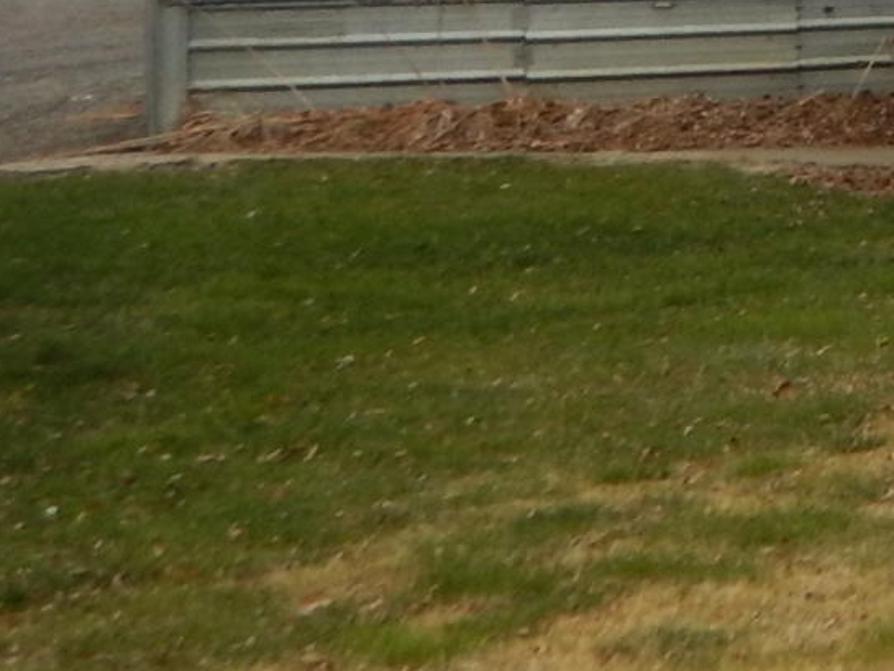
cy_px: -248
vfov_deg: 10.9
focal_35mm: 132
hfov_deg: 12.8
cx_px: 1845
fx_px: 3410
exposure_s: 1/320
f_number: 2.8
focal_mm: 4.3
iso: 125
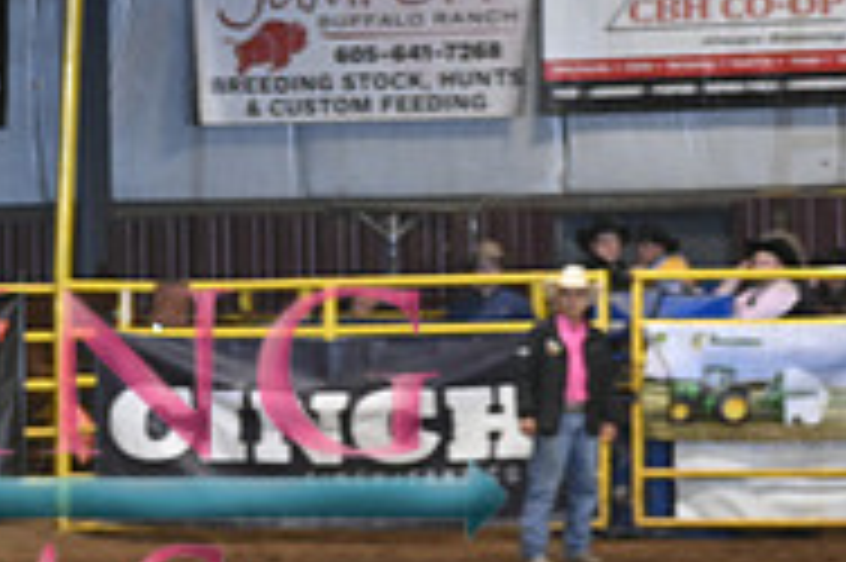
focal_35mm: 401
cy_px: 492
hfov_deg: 5.1
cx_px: -387
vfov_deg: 3.4
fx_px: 9415
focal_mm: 130
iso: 3200
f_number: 2.8
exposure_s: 1/250
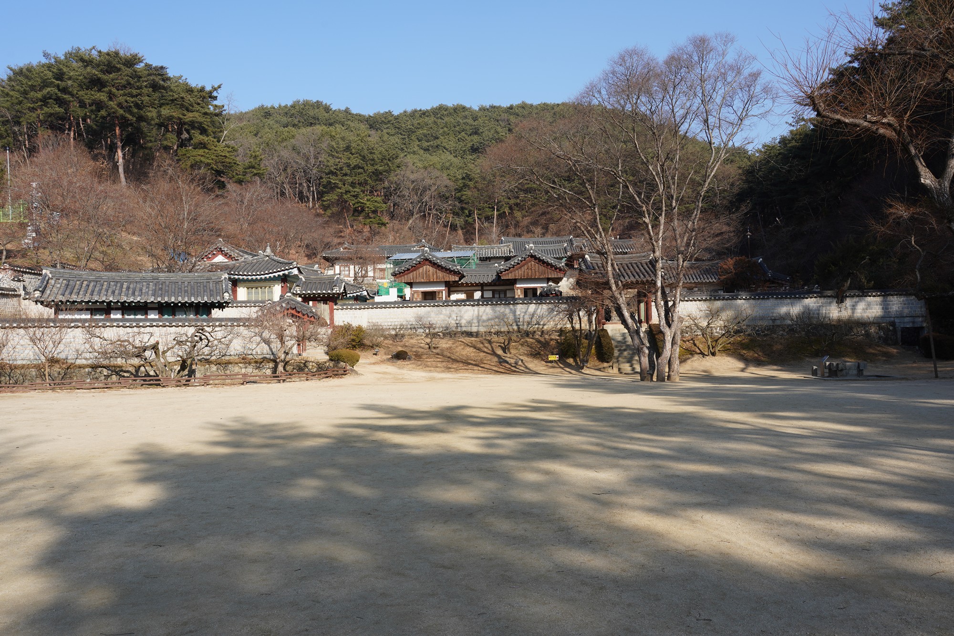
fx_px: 742
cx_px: 477
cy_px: 318
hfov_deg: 65.5
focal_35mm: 28
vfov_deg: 46.4
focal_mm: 28
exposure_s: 1/100
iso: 100
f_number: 11
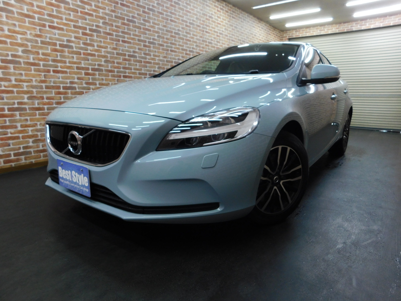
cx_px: 200
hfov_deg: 73.9
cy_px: 150
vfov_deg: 58.9
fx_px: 266
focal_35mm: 23
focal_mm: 4
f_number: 3
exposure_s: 1/30
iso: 160
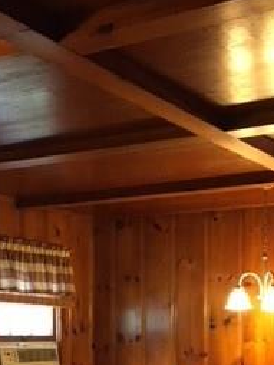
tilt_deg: -2.3
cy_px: 385
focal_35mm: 73
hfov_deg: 20.2
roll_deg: +0.6
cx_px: 145
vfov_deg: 25.1
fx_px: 769
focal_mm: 4.15
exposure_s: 1/15
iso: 80
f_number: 2.2
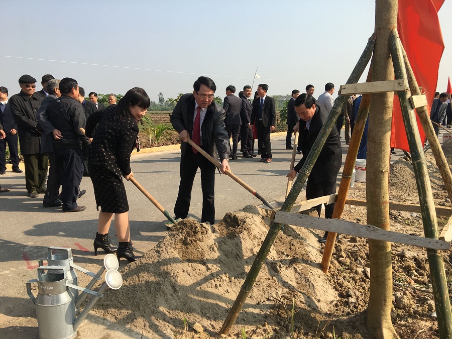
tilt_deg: -9.3
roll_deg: +2.2
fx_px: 379
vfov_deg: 48.2
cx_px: 226
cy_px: 170
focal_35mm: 29
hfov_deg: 61.7
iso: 25
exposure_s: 1/1350
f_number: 2.2
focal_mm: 4.15
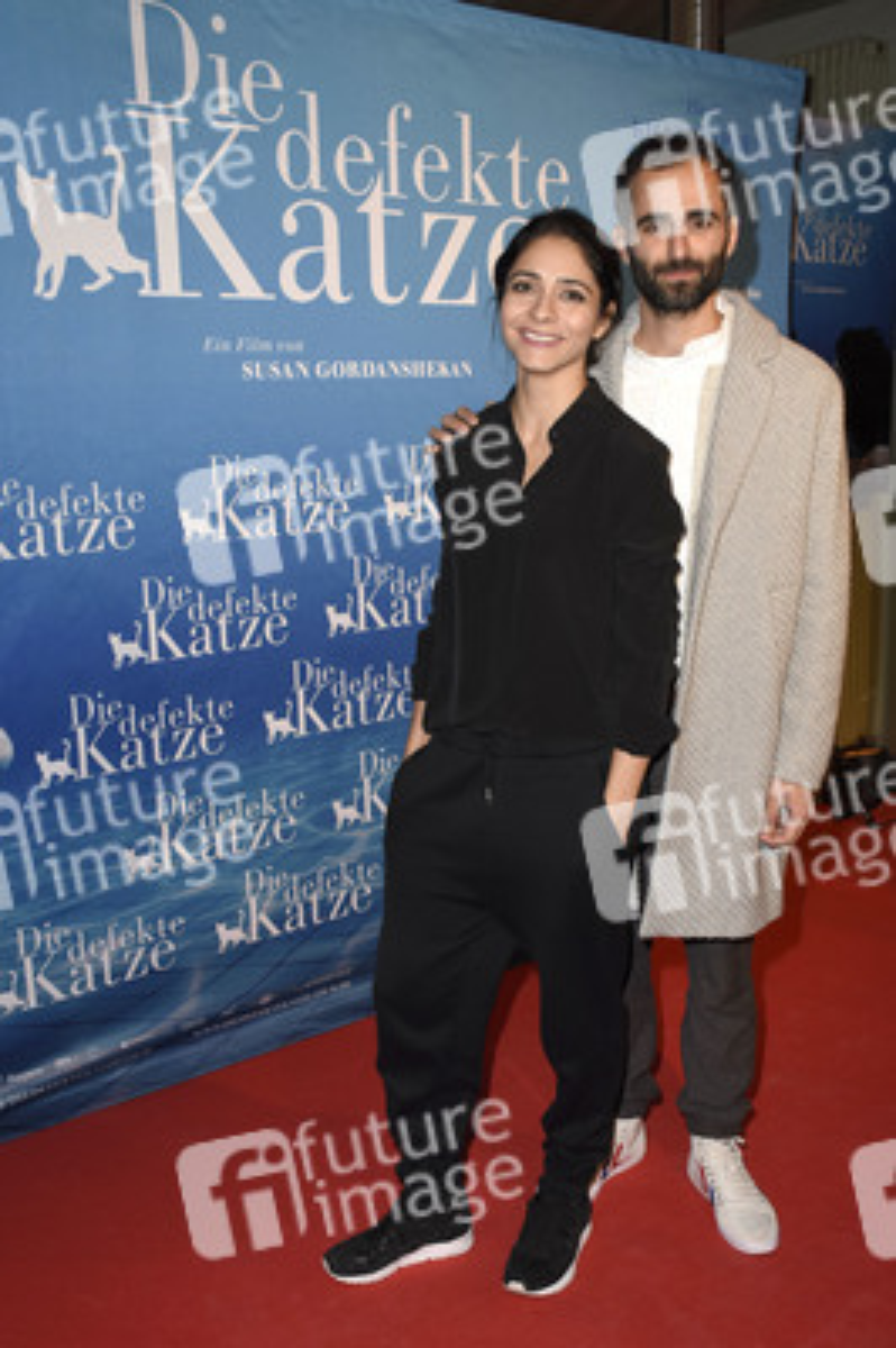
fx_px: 1346
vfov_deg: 53.2
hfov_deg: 36.8
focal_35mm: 36
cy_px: 674
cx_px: 448
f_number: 8
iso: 500
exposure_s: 1/160
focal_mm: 24
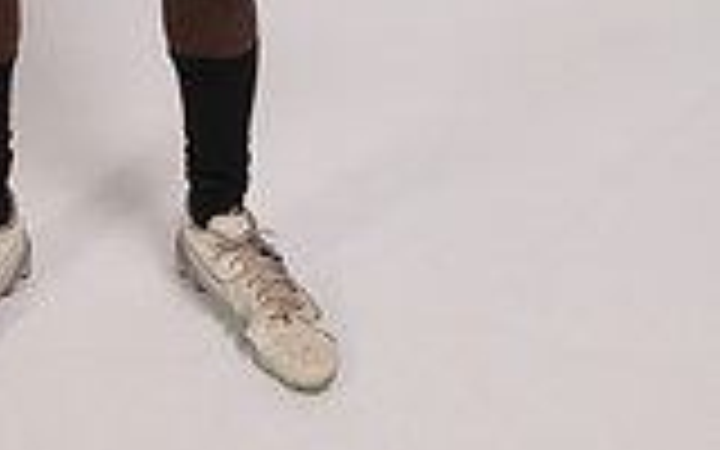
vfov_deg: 14.3
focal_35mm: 69
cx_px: 50
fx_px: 1354
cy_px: -554
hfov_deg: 28.4
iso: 200
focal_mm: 24
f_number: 7.1
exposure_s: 1/100
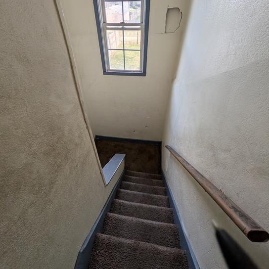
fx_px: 132
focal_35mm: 15
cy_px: 119
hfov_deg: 91.1
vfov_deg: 90.7
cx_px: 128
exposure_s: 1/147
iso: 41
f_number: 1.7
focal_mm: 2.02
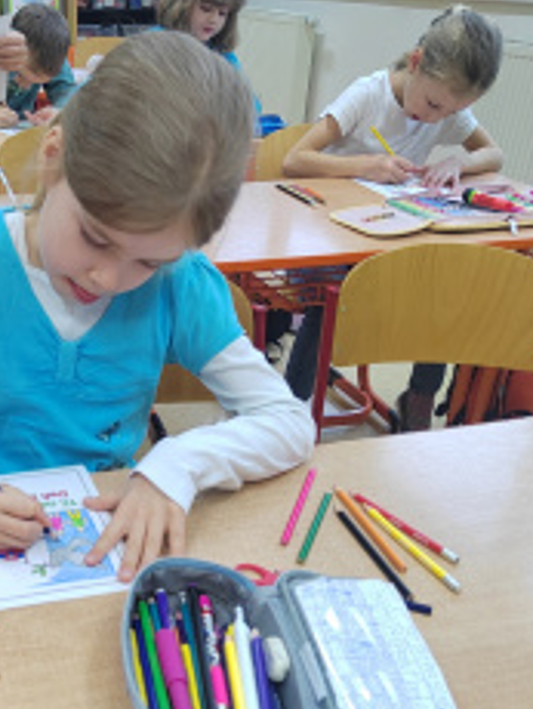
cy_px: 459
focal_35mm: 40
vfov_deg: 46.2
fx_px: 820
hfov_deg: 34.8
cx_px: 102
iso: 1206
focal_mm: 5.52
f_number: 1.9
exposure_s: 1/100
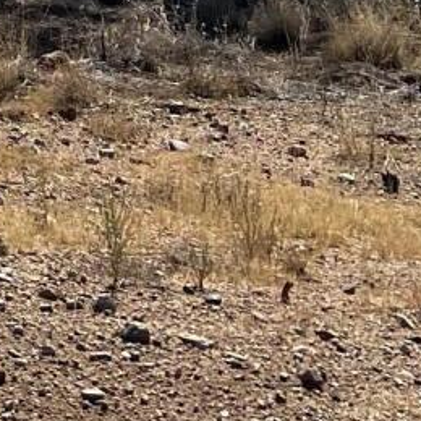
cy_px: -824
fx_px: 2435
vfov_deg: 8.4
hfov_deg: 8.7
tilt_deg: +13.6
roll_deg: +3.1
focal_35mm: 177
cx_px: -701
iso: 50
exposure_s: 1/7463
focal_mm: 5.7
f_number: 1.5
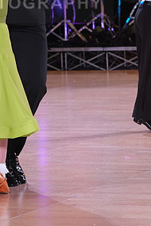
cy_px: -3
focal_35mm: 296
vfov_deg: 6.9
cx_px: 4
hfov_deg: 4.6
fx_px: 1858
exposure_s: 1/250
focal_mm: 145
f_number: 5.6
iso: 3200
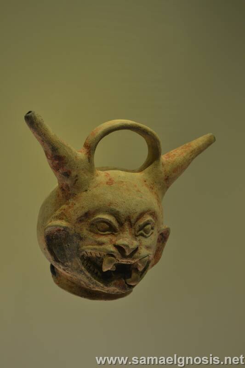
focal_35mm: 54
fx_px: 551
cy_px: 184
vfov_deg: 36.9
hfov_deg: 25.0
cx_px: 122
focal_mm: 36
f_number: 5.6
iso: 180
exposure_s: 1/15
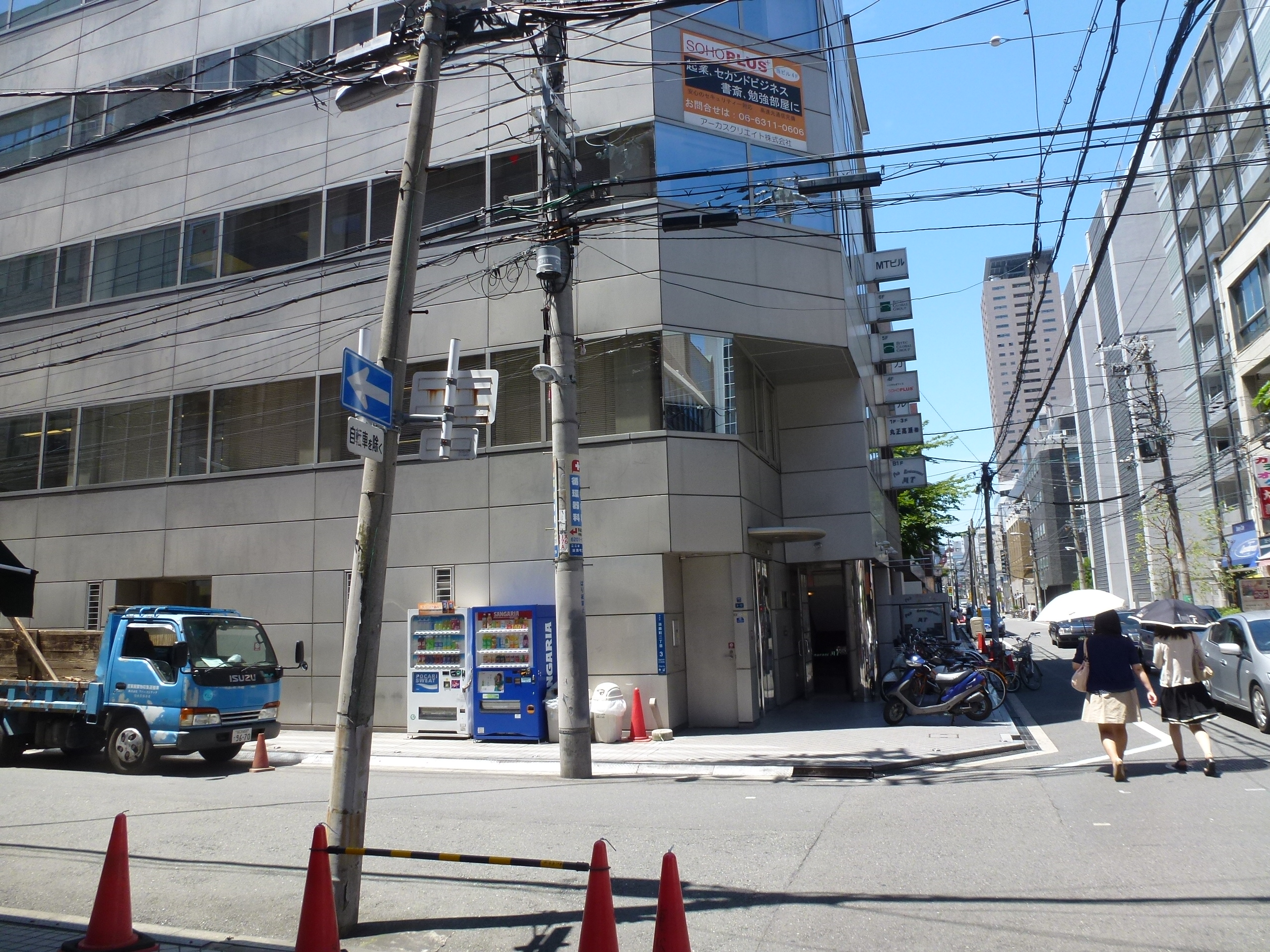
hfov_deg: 71.6
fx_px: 881
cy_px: 476
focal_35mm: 24
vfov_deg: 56.8
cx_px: 635
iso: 100
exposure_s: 1/400
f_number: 4
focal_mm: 4.3
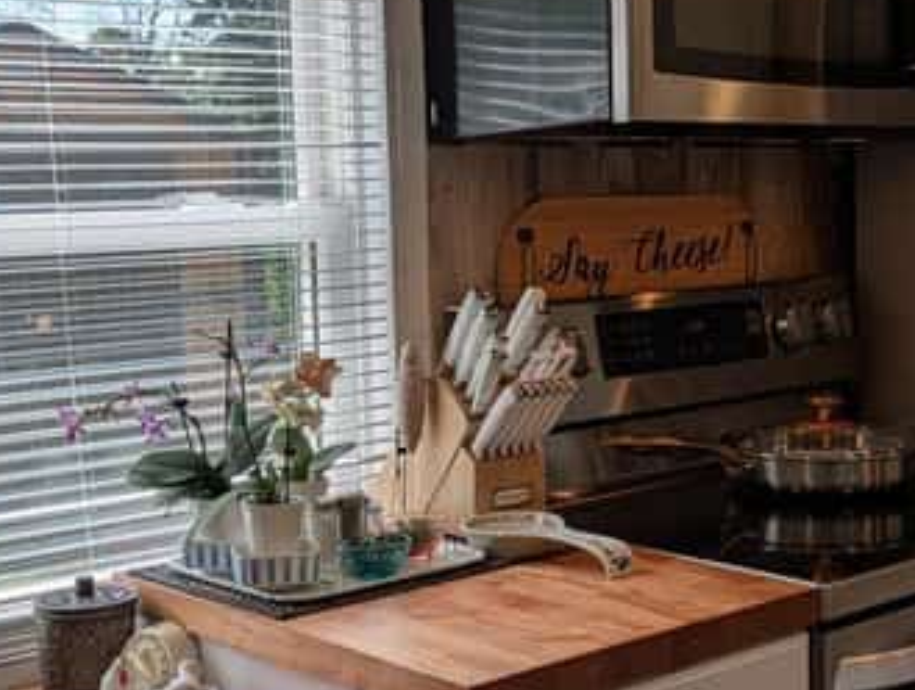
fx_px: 1642
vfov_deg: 23.7
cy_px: 359
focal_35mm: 62
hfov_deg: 30.5
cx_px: 701
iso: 22
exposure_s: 1/417
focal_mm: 6.9
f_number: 1.7
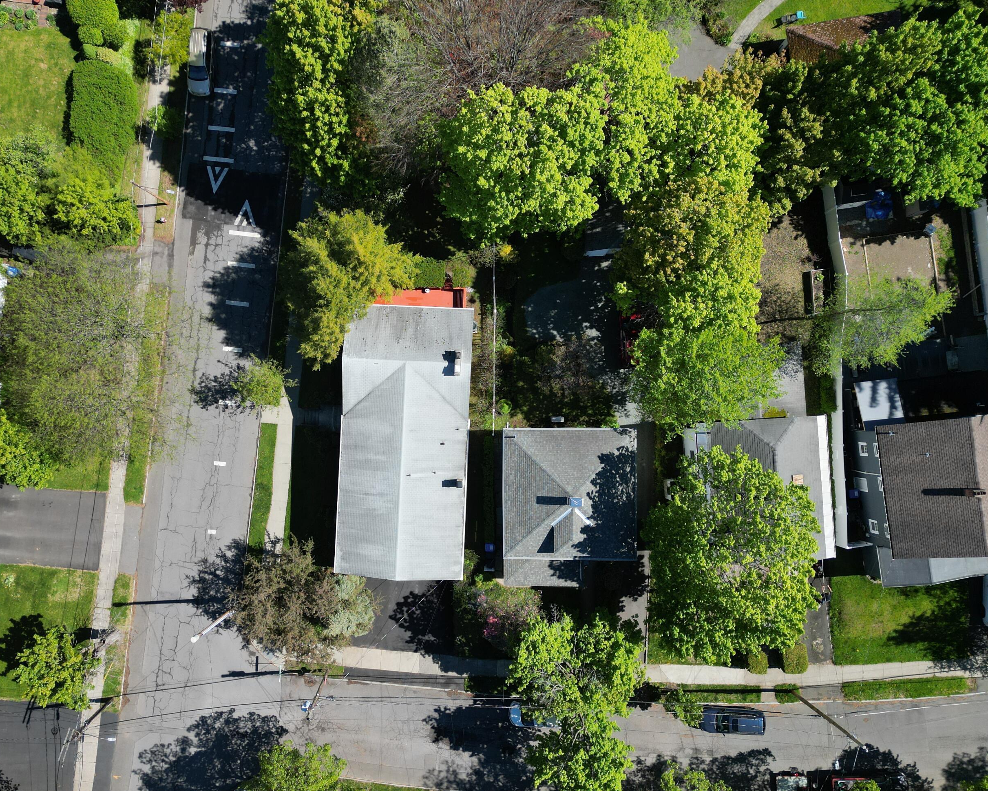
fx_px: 848
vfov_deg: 49.9
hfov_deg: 60.2
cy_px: 427
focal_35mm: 29
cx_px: 424
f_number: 1.7
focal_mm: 6.72
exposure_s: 1/2500
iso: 100
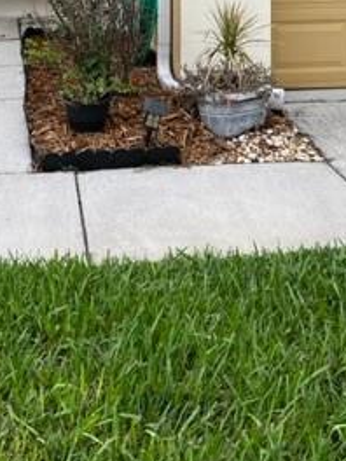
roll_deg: +0.2
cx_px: 131
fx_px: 840
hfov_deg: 23.2
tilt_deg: -5.4
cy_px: -61
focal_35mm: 63
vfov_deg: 27.7
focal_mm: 5.1
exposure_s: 1/165
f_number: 1.6
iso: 50
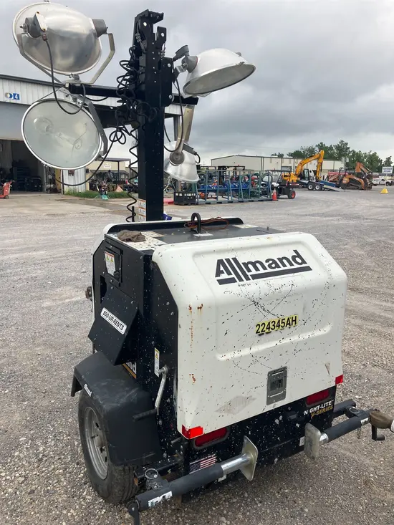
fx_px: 425
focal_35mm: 28
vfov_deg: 63.4
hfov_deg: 49.8
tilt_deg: -9.5
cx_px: 197
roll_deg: +1.1
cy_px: 262
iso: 32
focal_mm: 3.99
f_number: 1.8
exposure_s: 1/714
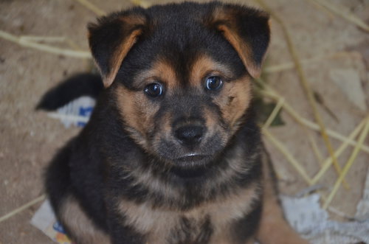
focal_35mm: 138
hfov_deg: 14.9
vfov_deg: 9.9
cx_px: 184
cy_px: 122
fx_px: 1411
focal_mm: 92
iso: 800
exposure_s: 1/60
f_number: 5.6
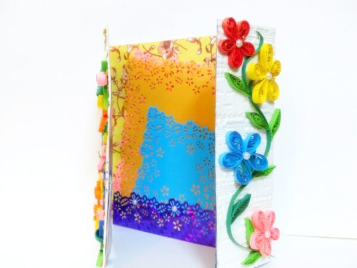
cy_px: 134
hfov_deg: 42.9
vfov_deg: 32.9
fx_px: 454
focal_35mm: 44
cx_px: 178
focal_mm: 7.8
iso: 400
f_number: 2.8
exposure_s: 1/20
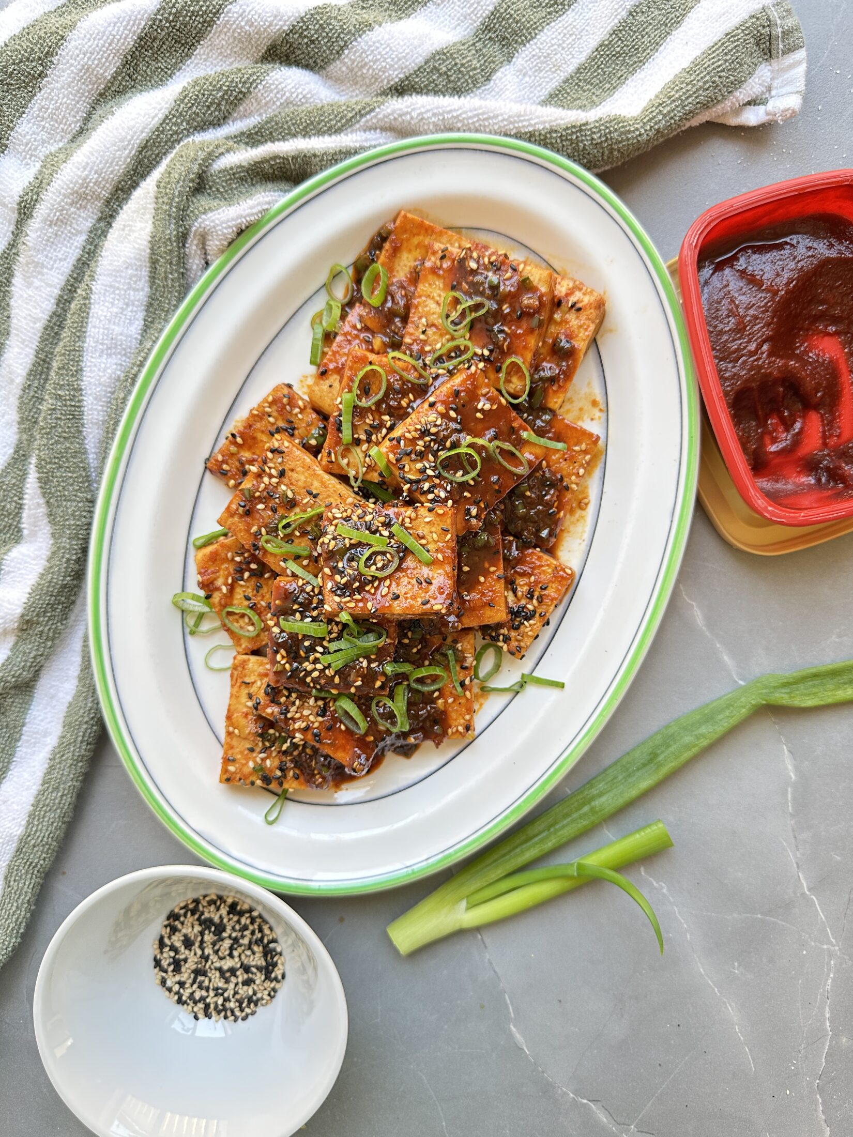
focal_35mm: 24
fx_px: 789
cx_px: 426
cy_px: 568
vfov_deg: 71.6
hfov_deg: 56.8
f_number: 1.78
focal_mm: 6.86
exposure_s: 1/78
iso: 250
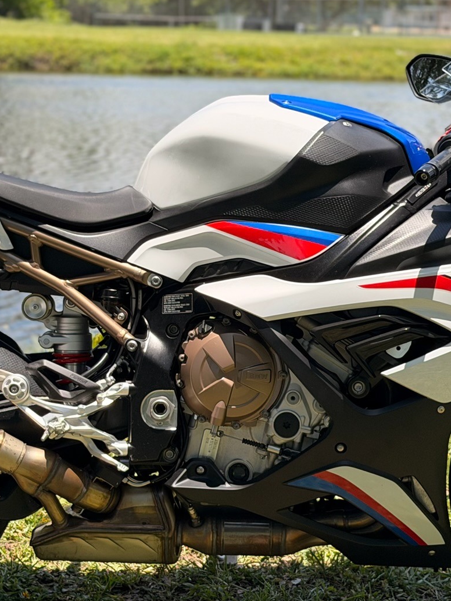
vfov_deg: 20.7
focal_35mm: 95
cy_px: 319
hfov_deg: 15.6
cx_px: 227
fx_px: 1651
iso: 80
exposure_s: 1/2494
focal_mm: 6.76
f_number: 1.78
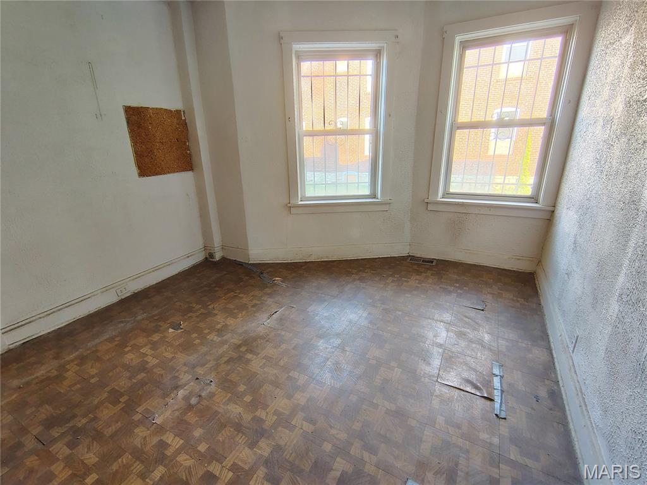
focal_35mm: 16
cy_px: 242
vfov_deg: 78.1
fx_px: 299
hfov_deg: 94.5
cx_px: 324
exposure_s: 1/40
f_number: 2.2
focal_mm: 2.13
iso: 368
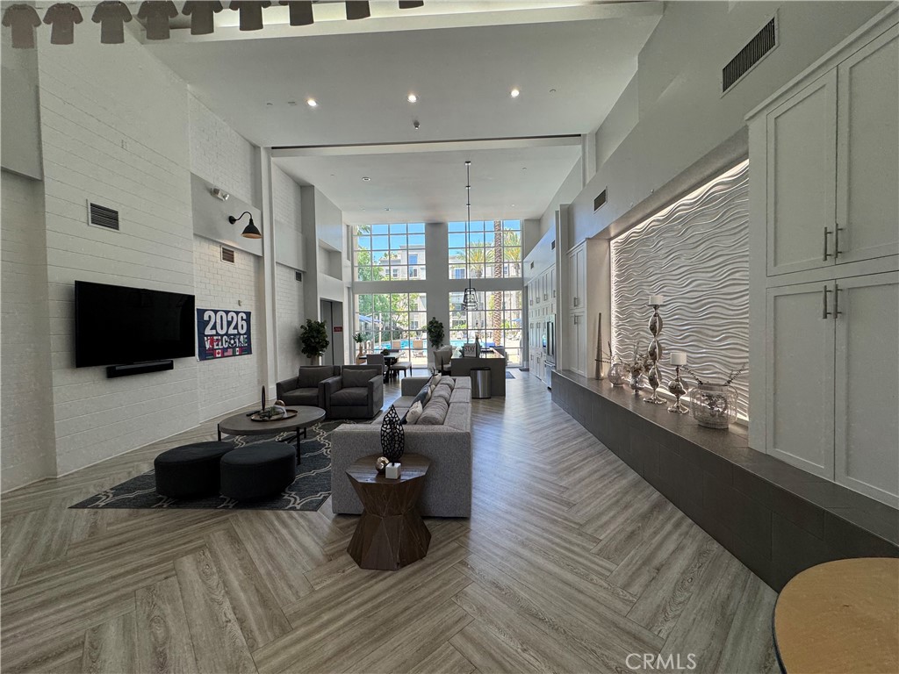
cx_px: 450
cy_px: 337
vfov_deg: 85.7
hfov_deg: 102.1
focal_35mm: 14
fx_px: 364
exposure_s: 1/120
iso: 64
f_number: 2.2
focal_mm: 2.22
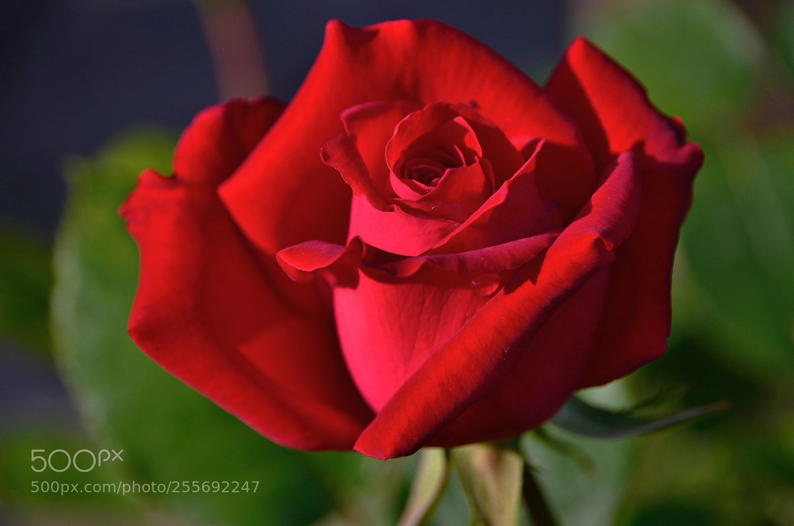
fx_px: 3467
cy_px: 263
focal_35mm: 158
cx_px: 397
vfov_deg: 8.7
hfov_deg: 13.1
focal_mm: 105
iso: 100
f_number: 5.6
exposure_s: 1/640
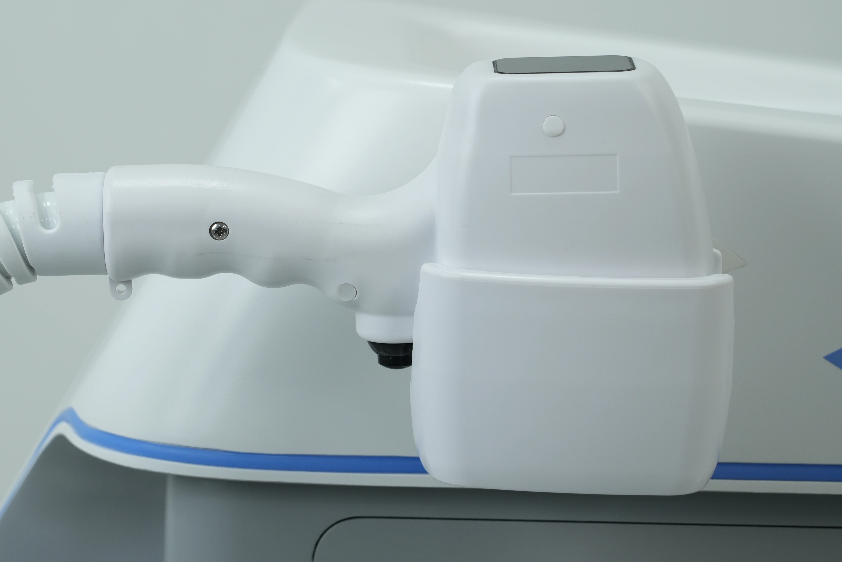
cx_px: 279
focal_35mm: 143
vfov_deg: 9.6
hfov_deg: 14.3
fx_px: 3345
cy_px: 268
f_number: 10
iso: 500
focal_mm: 105
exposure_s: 1/30
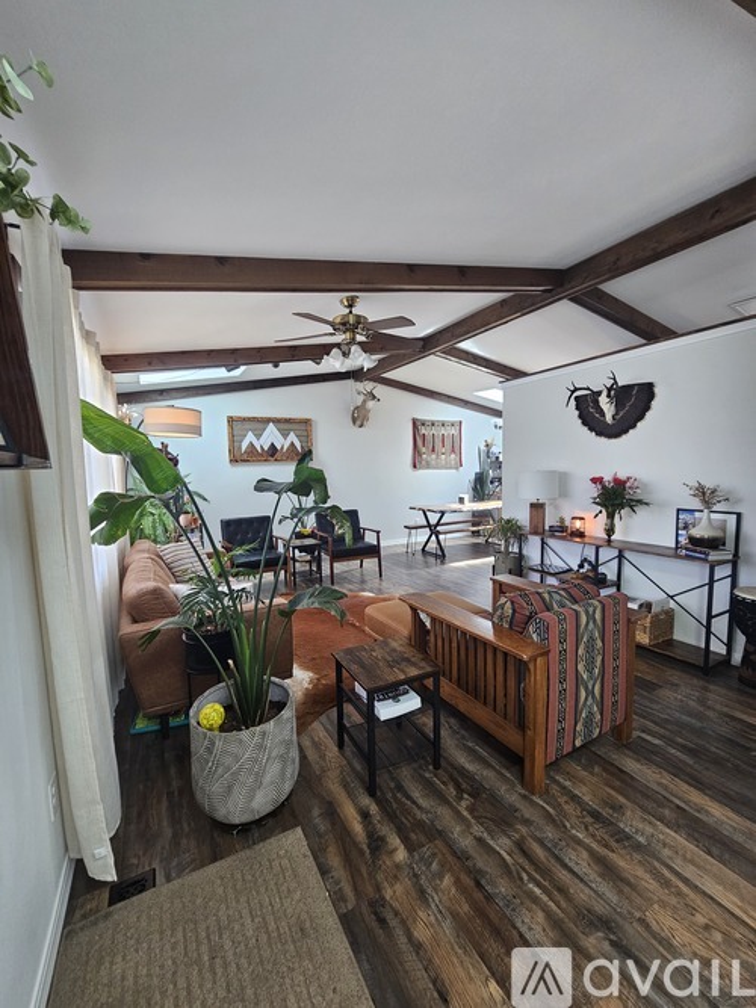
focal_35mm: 13
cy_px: 504
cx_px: 378
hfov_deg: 89.9
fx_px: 379
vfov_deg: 106.2
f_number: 2.2
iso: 160
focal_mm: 2.2
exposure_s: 1/60
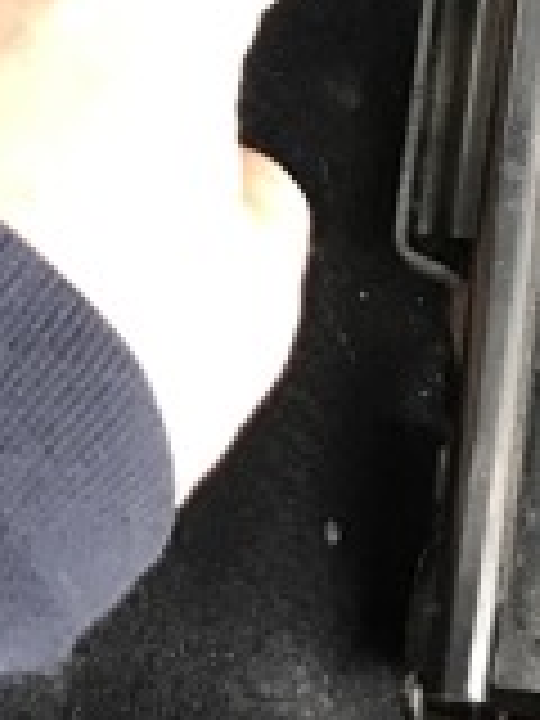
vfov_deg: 16.0
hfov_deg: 13.1
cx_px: 468
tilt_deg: -71.7
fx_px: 2330
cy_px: -387
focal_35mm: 112
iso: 64
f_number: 1.8
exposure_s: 1/15
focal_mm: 3.99
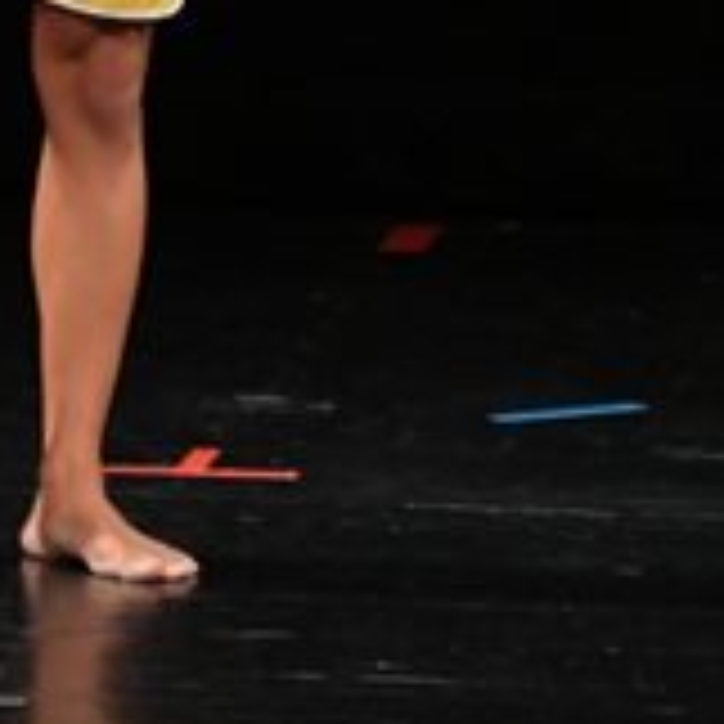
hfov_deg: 1.6
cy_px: -351
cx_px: 34
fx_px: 26100
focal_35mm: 1103
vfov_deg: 1.6
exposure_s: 1/400
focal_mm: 180
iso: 3200
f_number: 5.6
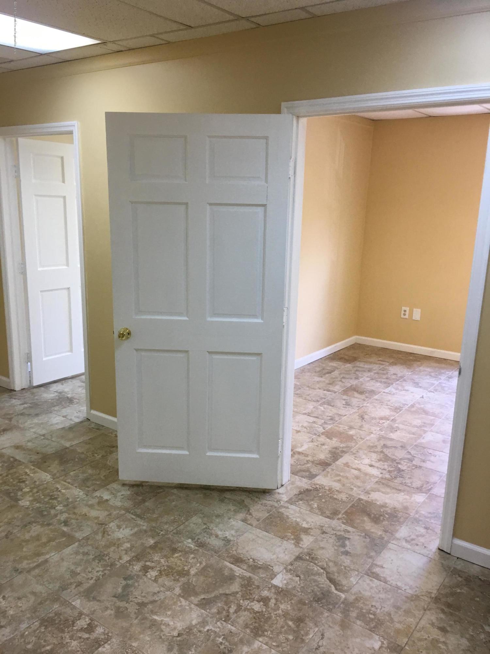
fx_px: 547
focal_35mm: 29
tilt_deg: -10.2
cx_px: 245
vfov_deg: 61.7
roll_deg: -0.8
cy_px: 327
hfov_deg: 48.2
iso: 32
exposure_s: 1/30
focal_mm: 4.15
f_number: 2.2
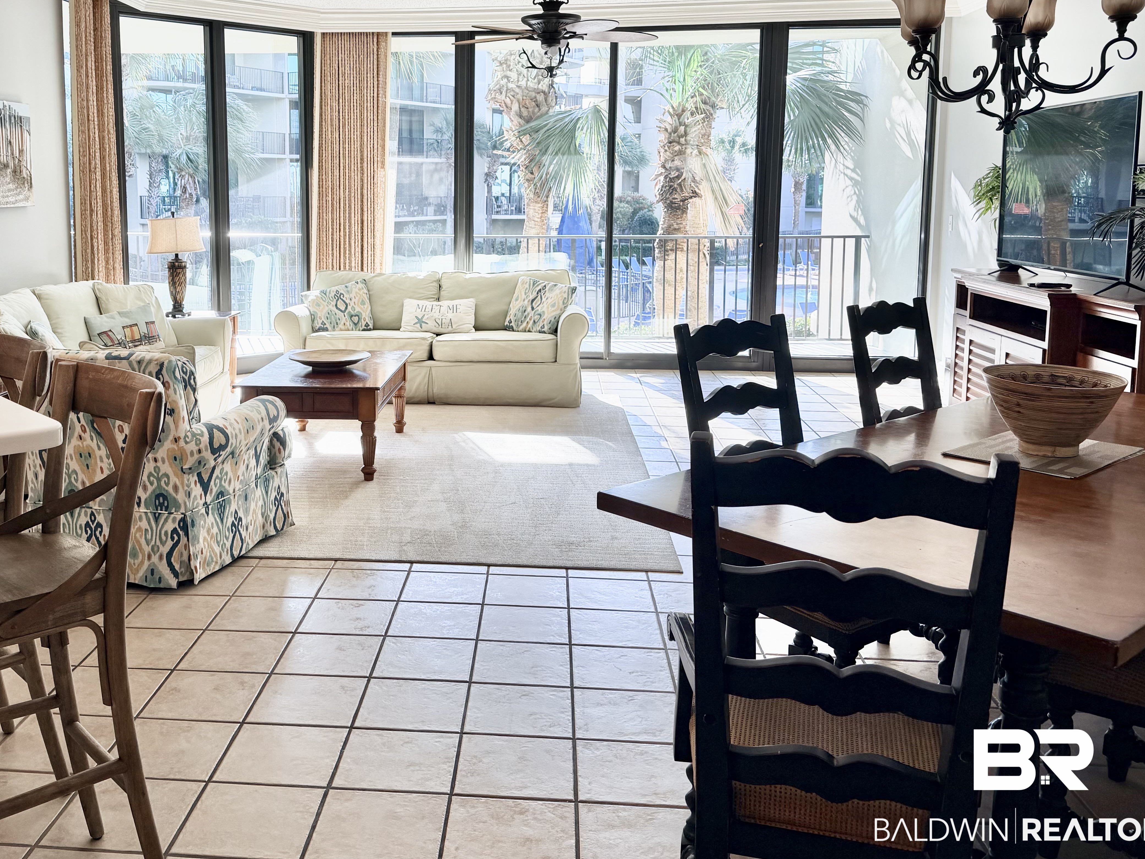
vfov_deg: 42.5
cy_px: 310
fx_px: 1092
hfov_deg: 54.8
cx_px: 443
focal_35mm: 33
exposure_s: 1/184
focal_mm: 6.76
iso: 64
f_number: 1.78
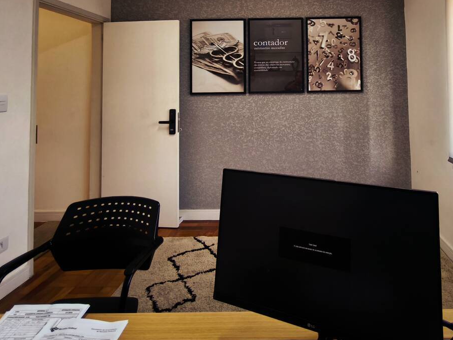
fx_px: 314
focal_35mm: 24
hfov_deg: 69.8
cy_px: 73
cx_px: 296
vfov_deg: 53.4
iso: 200
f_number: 2.2
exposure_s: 1/30
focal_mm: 1.91
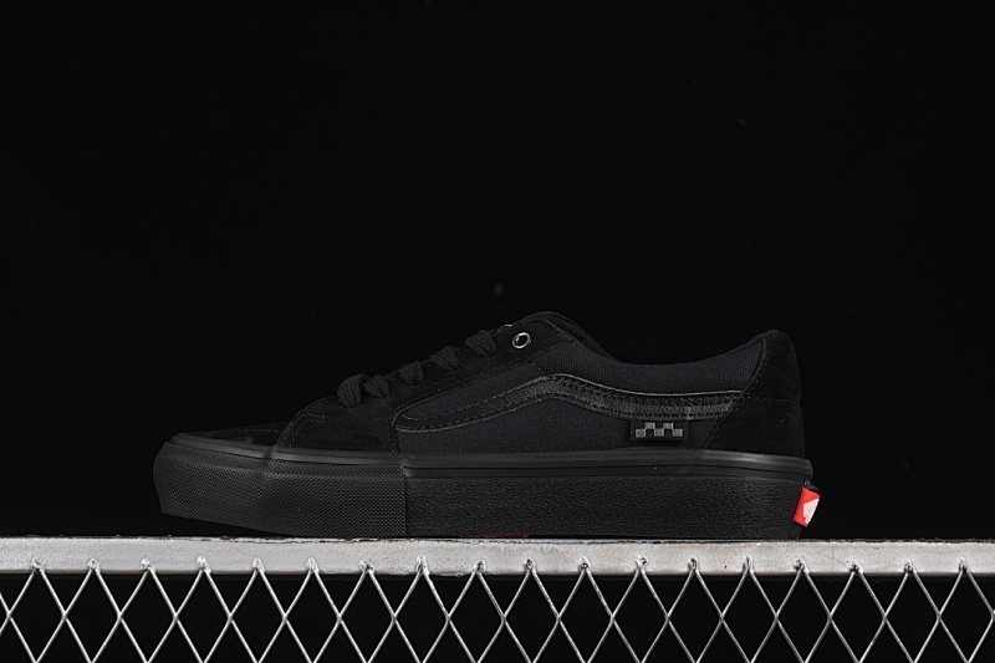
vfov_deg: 18.2
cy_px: 332
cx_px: 498
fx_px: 2072
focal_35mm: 75
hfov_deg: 27.0
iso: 160
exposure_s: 1/60
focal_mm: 50
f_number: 6.3
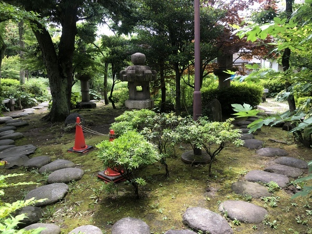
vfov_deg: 49.7
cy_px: 117
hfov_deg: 63.4
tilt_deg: -8.9
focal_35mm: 28
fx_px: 252
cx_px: 156
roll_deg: +1.9
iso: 20
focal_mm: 4
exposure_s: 1/193
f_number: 1.8
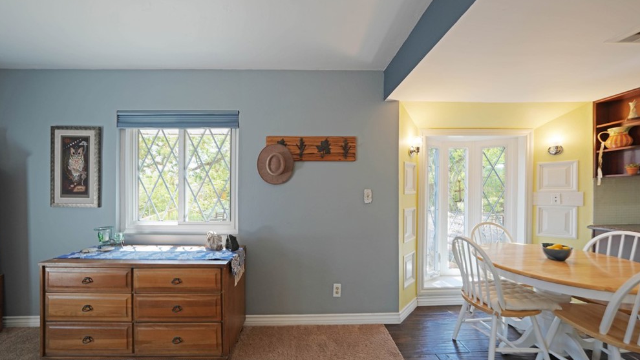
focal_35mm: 13
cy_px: 185
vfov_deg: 78.4
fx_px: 221
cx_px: 316
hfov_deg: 110.8
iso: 100
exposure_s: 1/40
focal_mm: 12
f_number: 5.6
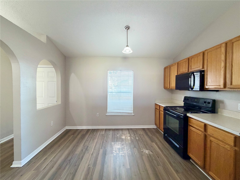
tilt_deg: -1.0
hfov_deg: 102.1
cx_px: 120
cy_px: 90
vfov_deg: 85.7
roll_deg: +0.2
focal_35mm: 14
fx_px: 97
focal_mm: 2.22
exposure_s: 1/60
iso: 250
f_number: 2.2
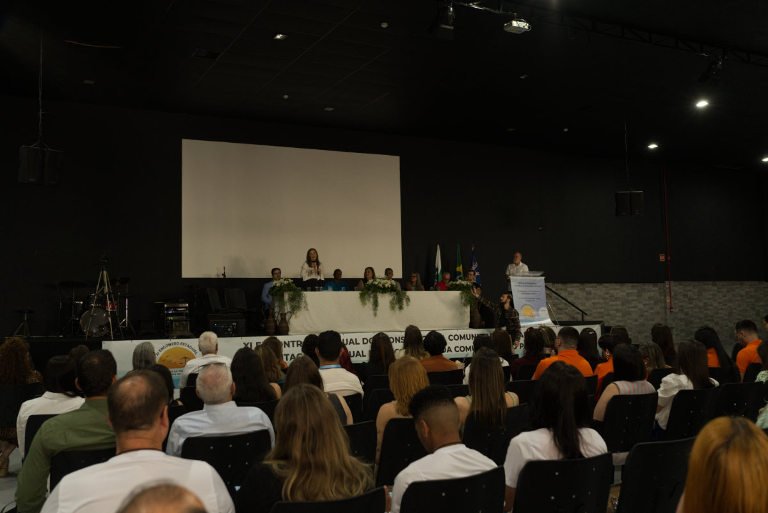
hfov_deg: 54.4
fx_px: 747
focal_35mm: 35
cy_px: 256
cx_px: 384
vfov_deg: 37.9
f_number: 4
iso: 2500
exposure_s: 1/100
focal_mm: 35
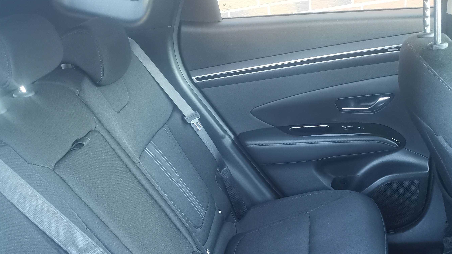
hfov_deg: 50.5
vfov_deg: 26.9
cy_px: 290
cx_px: 229
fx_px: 479
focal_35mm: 40
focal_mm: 5.58
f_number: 1.8
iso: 400
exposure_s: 1/33.3
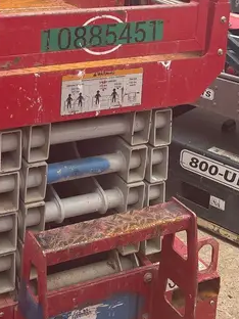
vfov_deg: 28.8
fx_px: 562
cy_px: -30
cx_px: 32
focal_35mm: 61
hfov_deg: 23.5
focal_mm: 5.96
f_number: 1.6
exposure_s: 1/1949
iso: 50
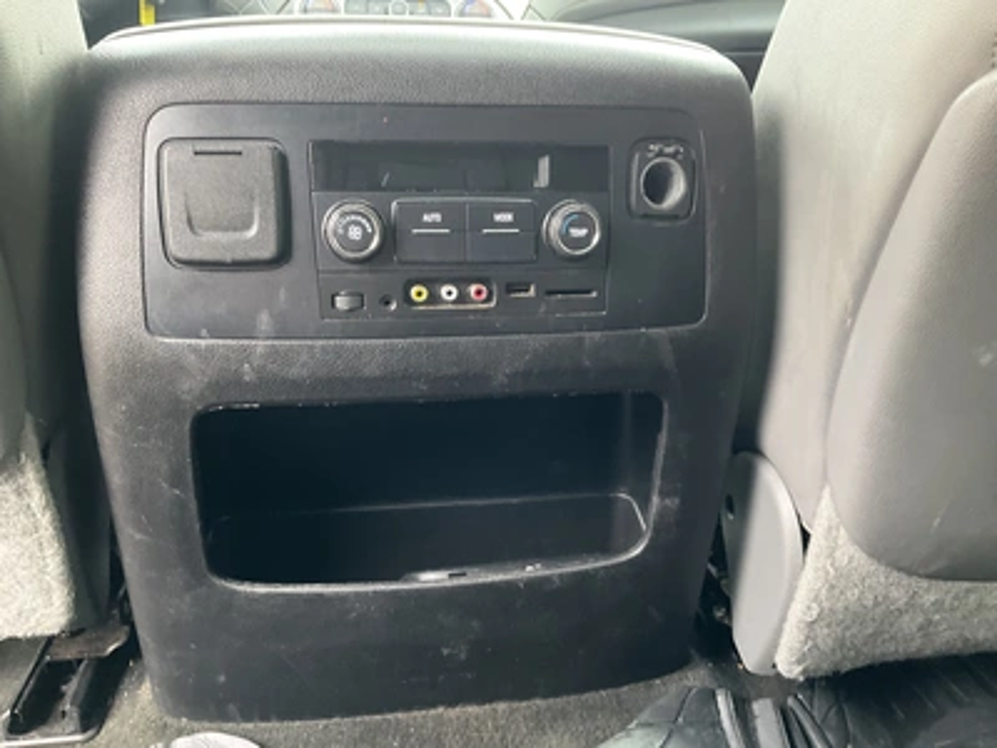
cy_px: 374
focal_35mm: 29
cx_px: 498
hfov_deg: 61.7
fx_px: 835
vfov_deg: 48.2
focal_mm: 3
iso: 320
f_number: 1.8
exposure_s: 1/45
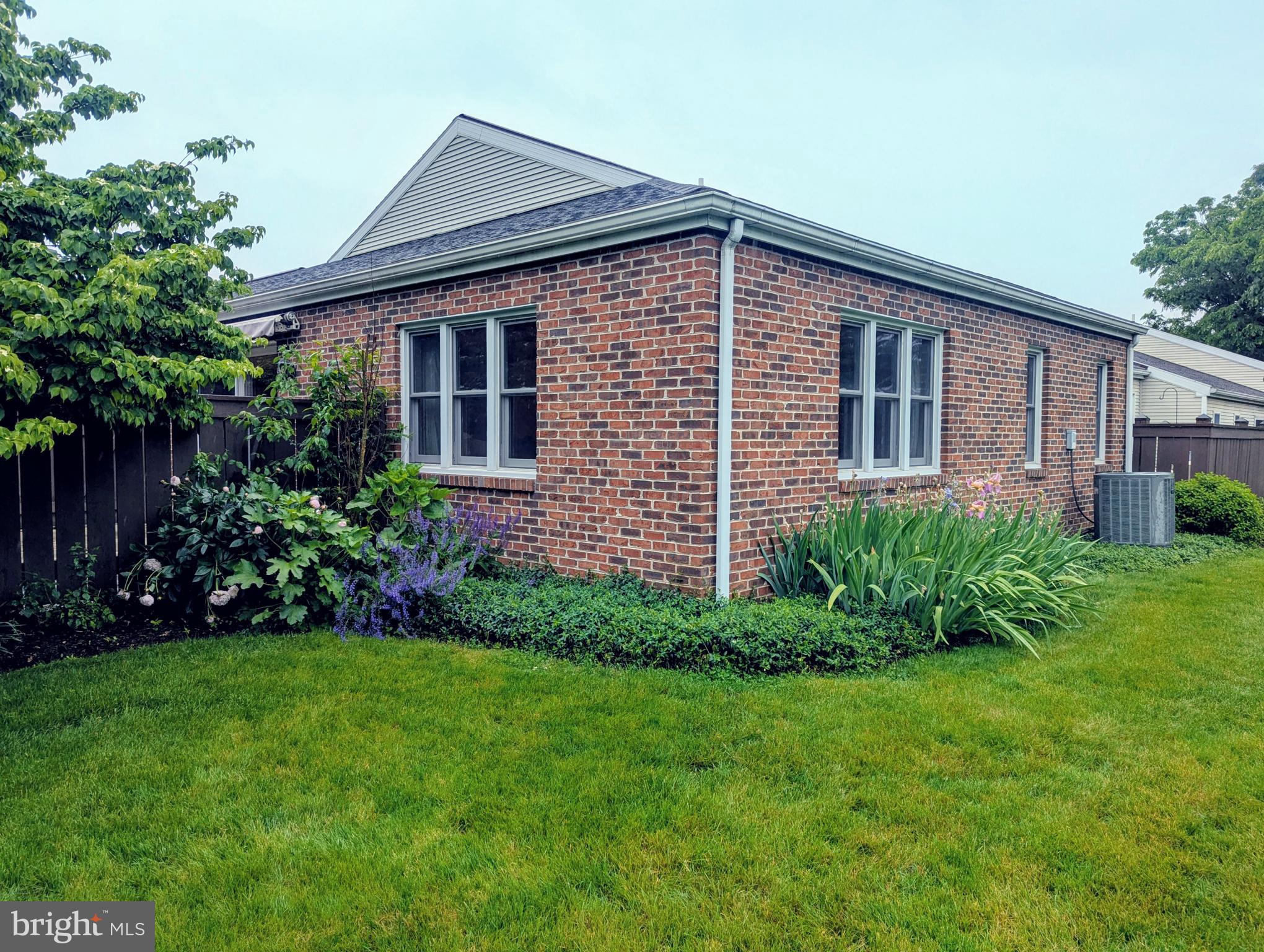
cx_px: 632
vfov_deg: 56.9
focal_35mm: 24
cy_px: 476
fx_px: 878
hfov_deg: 71.5
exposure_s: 1/327
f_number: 1.85
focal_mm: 6.81
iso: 46
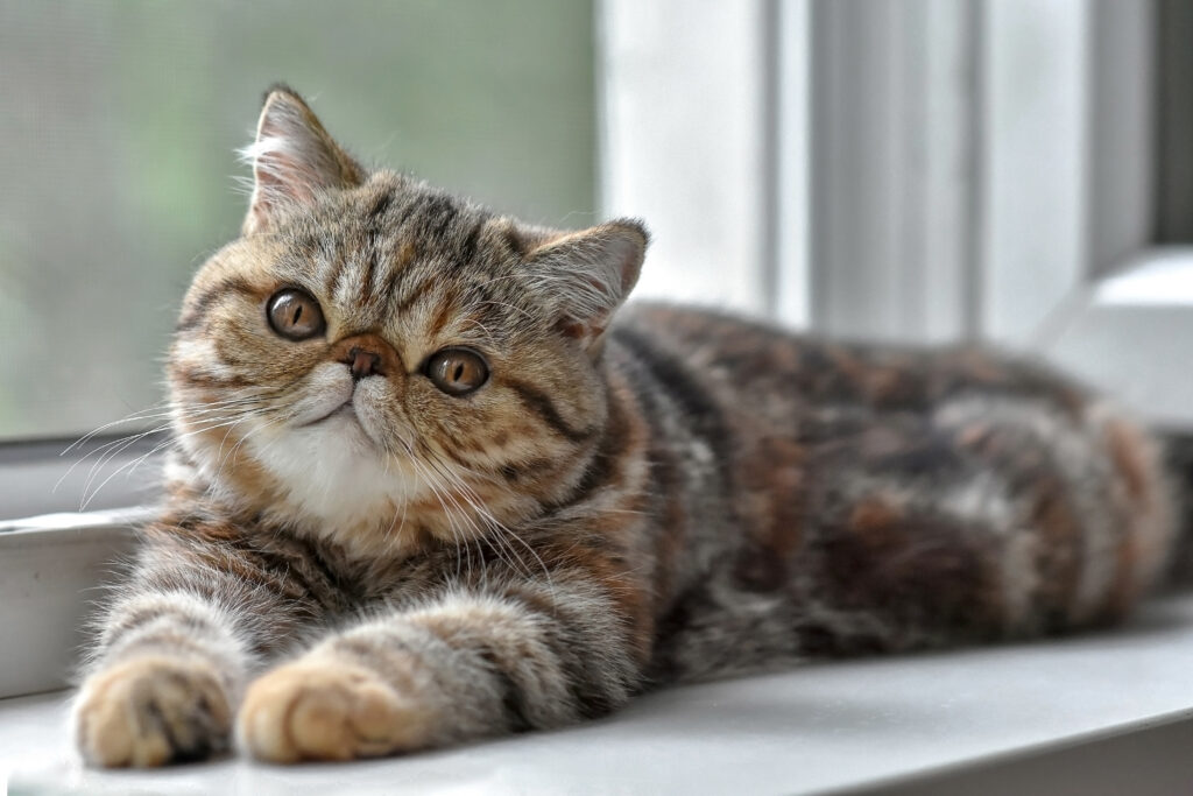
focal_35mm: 128
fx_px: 4226
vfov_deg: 10.8
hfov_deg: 16.1
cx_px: 596
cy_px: 398
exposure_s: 1/1250
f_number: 3.2
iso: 2000
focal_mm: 85
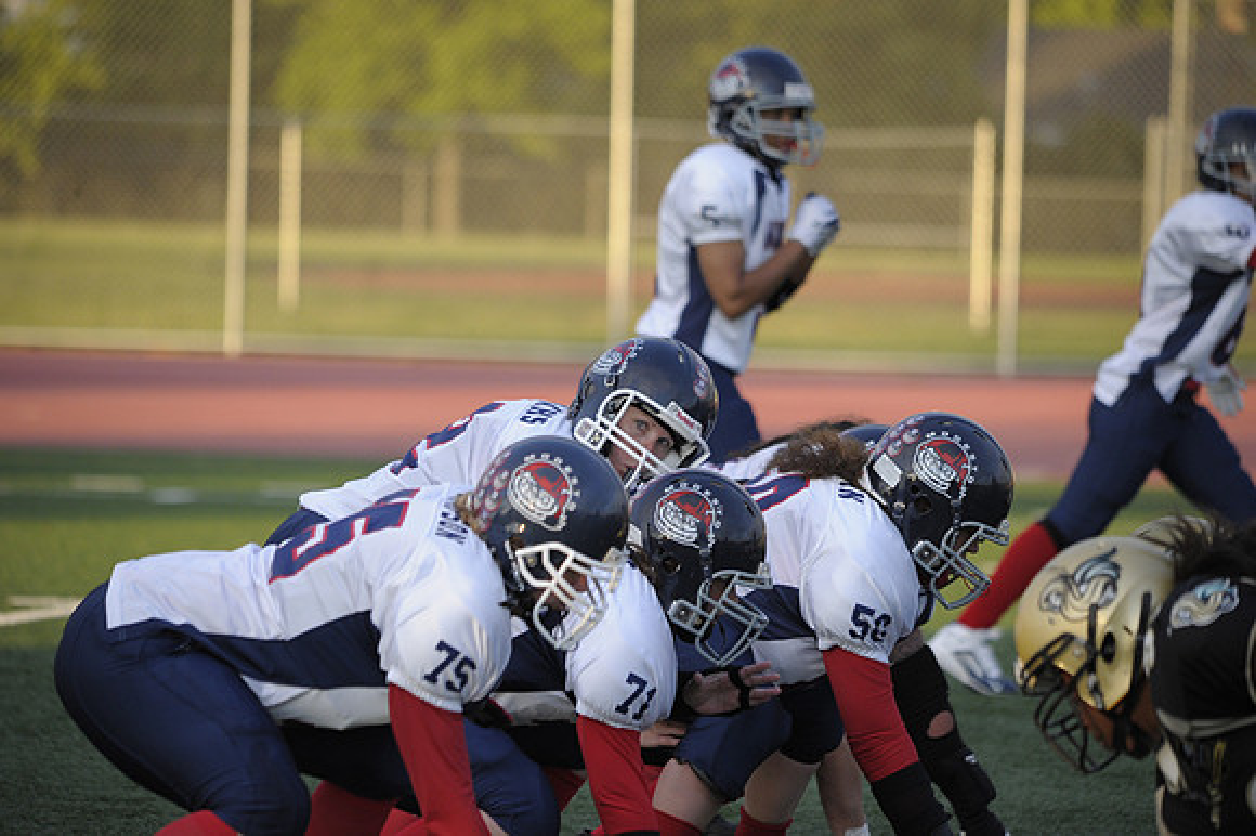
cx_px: 628
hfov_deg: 5.9
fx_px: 12204
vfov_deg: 3.9
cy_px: 418
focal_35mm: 350
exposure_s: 1/1000
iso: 2200
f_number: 6
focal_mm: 350
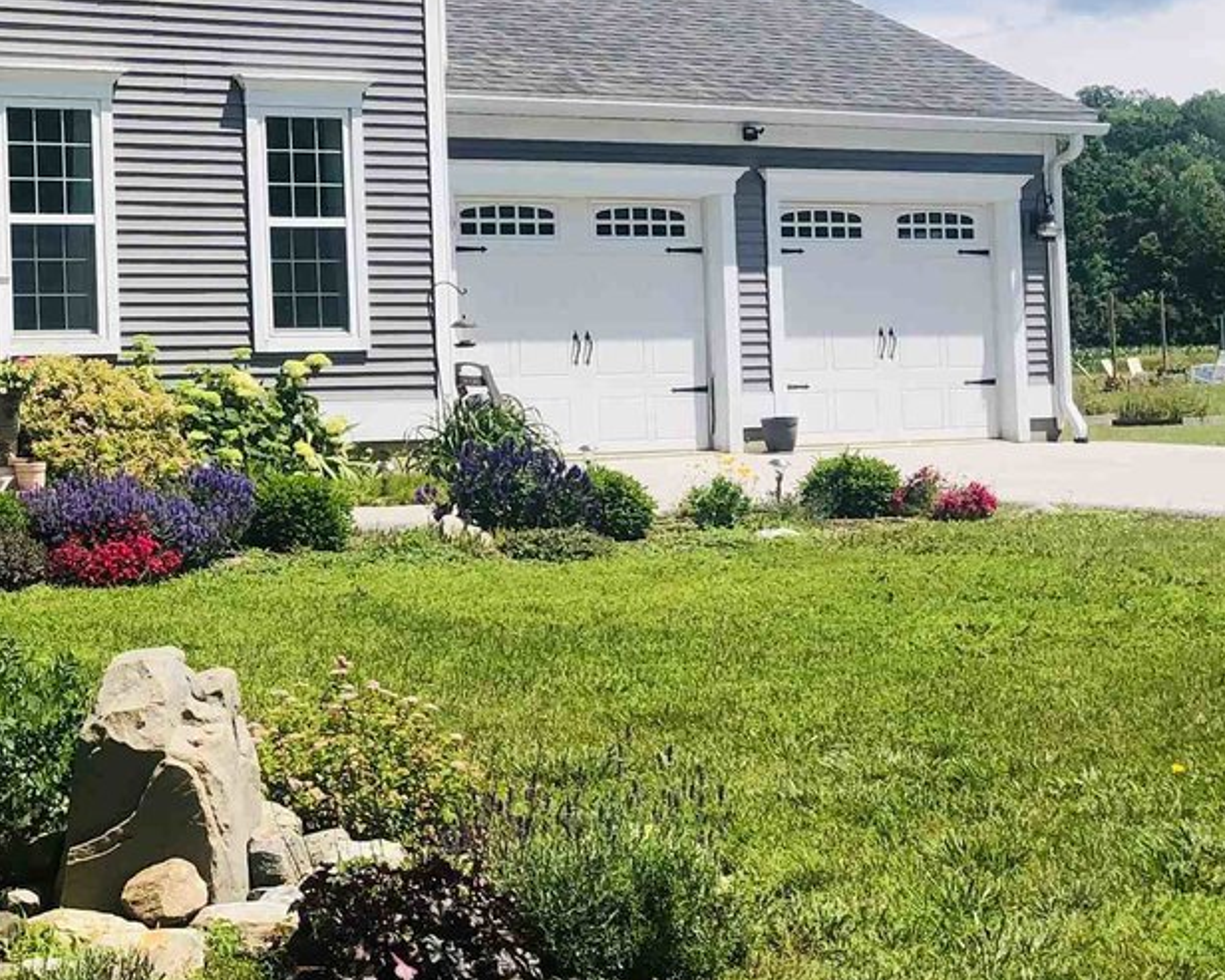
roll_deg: +1.2
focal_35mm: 71
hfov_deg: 25.4
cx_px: -4
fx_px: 2575
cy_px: 314
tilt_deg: +2.2
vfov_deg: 21.5
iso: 20
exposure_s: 1/2000
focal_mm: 3.99
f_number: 1.8
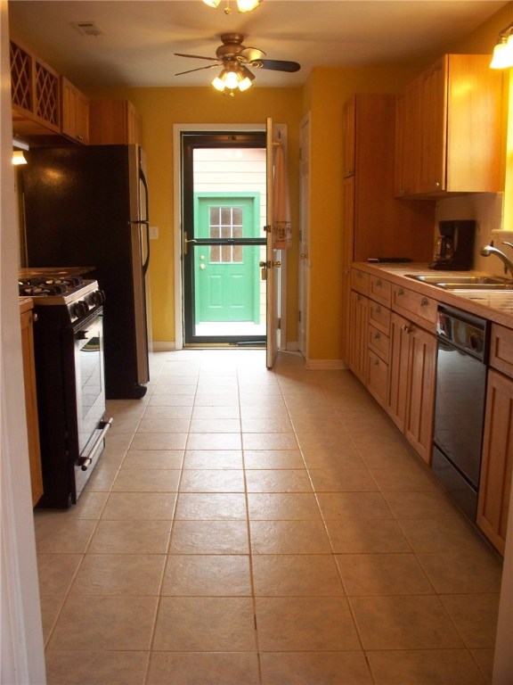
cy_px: 342
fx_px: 711
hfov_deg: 39.7
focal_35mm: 36
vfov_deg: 51.4
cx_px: 256
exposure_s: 1/60
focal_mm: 7.54
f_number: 2.8
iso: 200
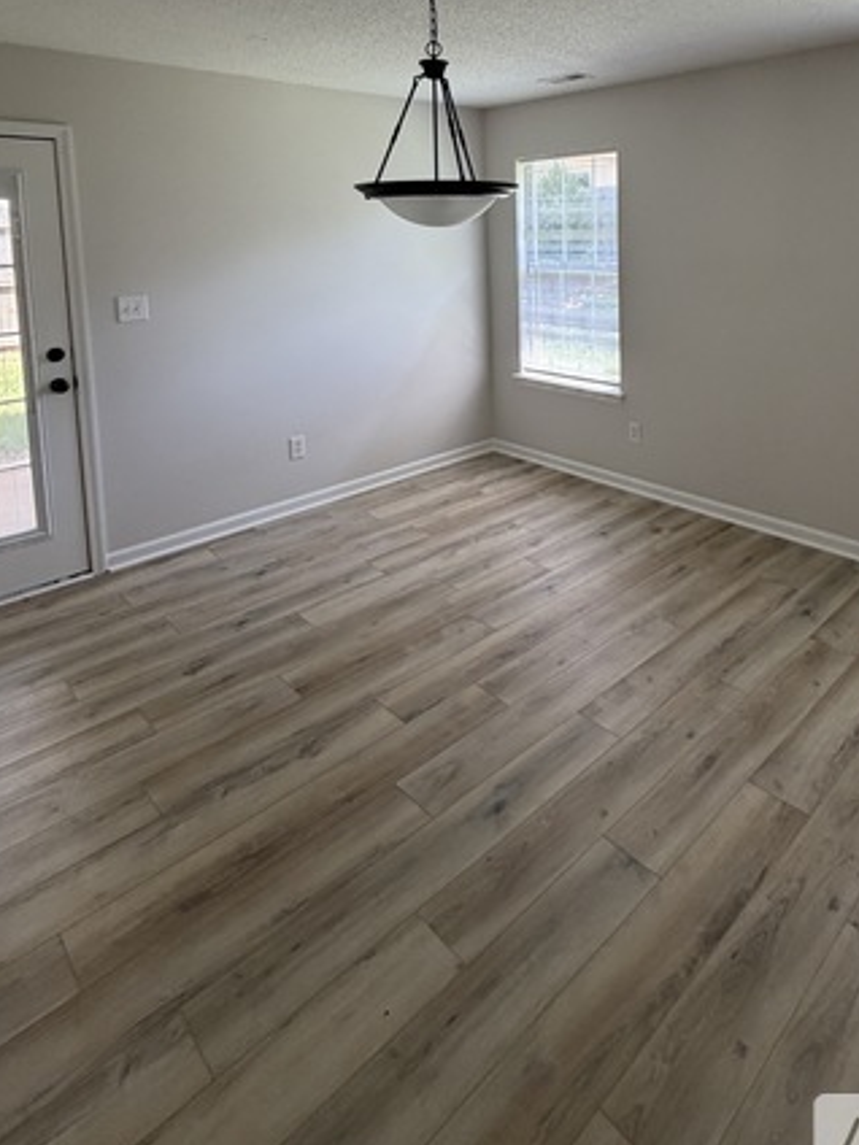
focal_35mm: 22
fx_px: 728
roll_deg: +0.5
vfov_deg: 71.7
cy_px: 301
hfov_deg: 59.6
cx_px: 575
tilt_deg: -5.5
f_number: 2.2
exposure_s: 1/120
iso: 250
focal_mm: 2.22
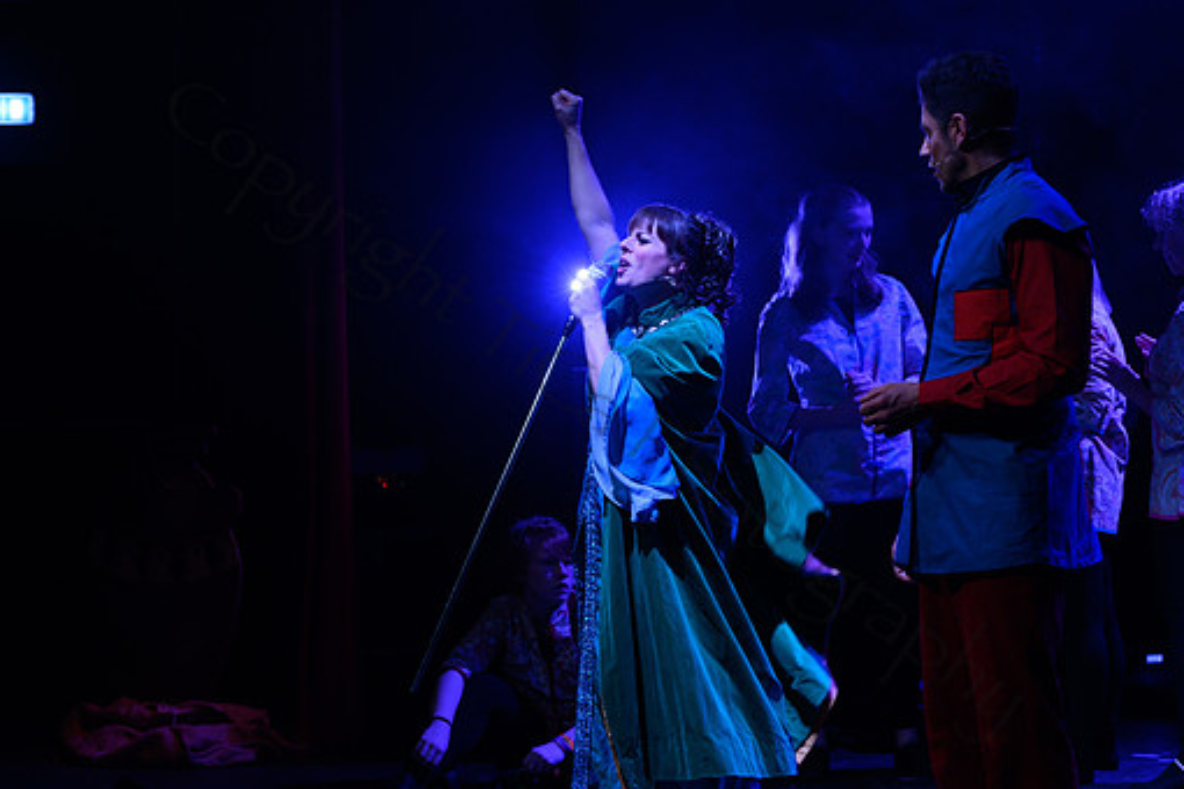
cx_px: 625
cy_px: 421
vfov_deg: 11.8
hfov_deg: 17.6
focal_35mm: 116
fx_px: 3815
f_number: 4
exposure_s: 1/125
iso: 1000
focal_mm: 102
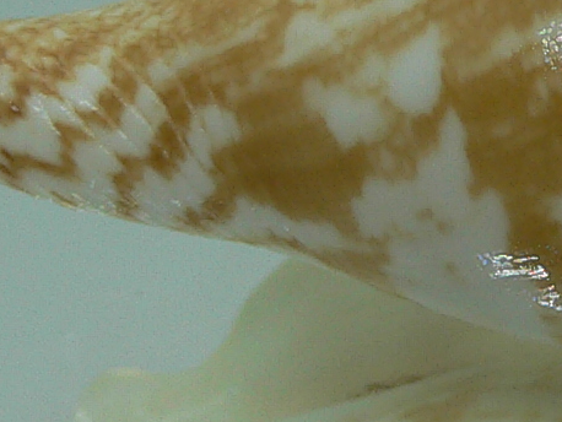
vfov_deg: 9.6
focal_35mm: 154
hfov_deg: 12.6
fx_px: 2502
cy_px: 267
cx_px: 594
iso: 80
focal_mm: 4.6
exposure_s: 1/60
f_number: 2.8
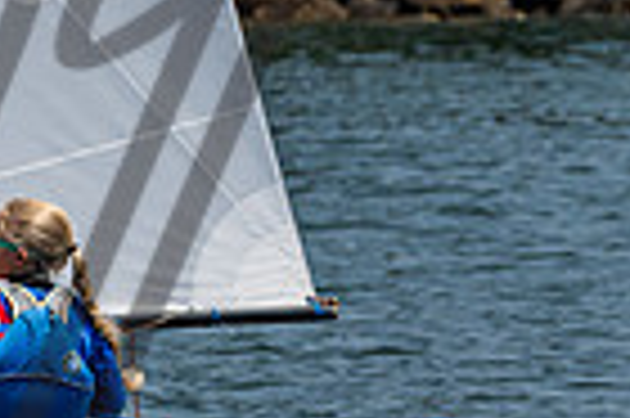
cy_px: -46
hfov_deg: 1.9
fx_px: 18528
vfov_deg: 1.3
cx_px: -69
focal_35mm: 1060
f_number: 8
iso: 320
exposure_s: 1/2000
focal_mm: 220
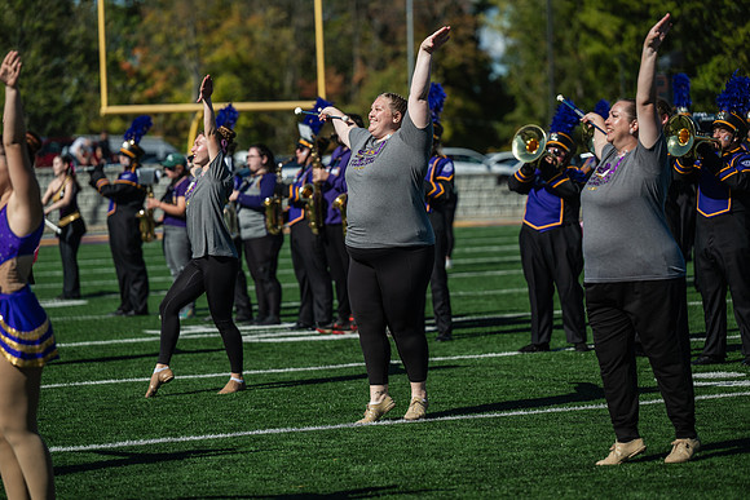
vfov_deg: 9.8
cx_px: 375
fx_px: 2917
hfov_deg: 14.7
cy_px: 250
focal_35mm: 140
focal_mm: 140
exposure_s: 1/2000
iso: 80
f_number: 3.2
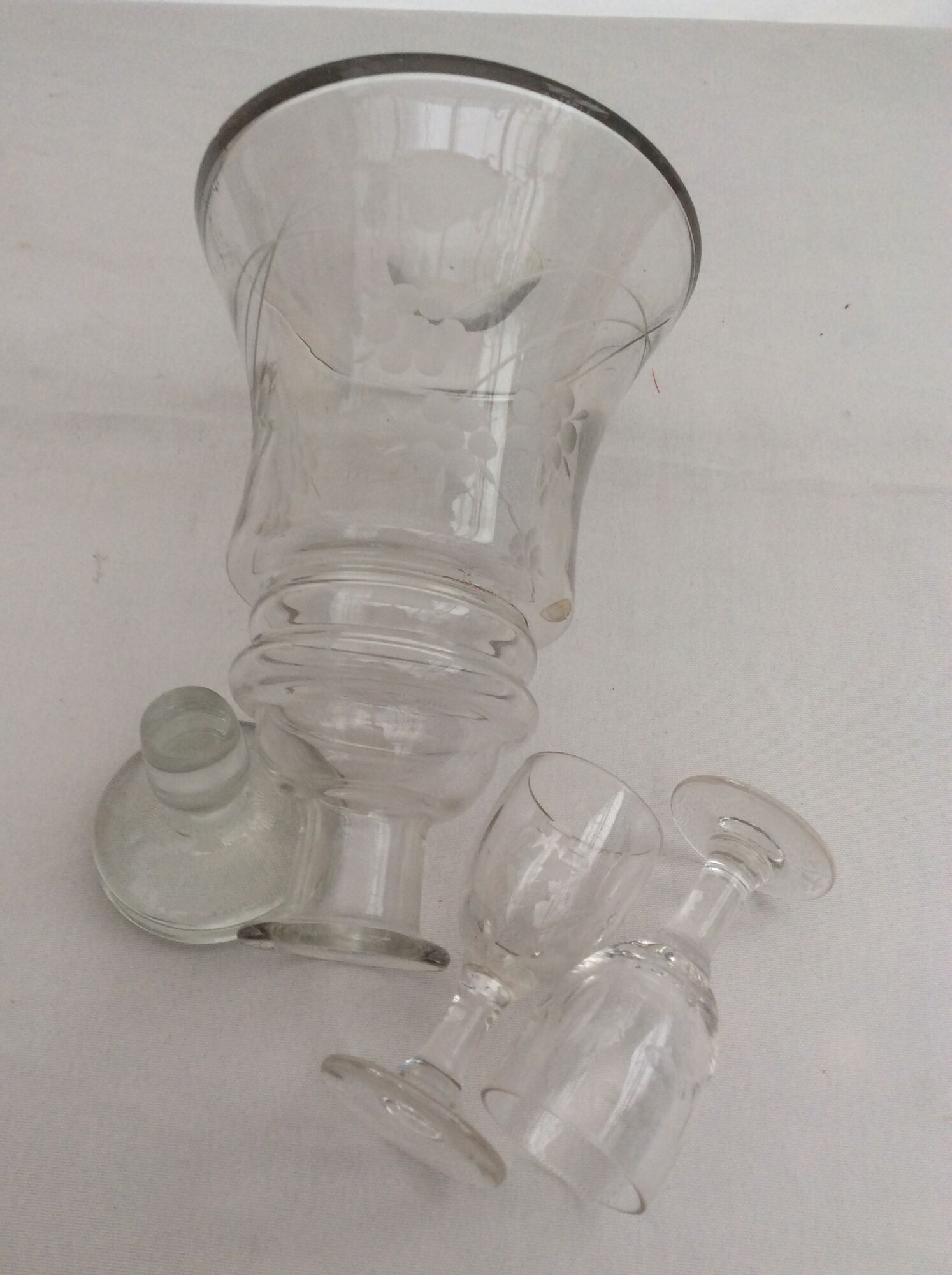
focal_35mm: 32
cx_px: 476
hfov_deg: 44.1
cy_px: 638
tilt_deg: -56.3
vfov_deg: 56.9
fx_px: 1176
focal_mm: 3.3
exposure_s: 1/50
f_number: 2.4
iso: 32
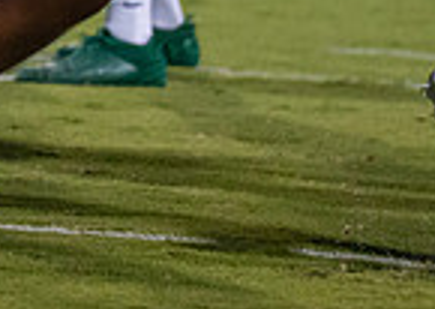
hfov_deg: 2.1
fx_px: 11912
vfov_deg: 1.5
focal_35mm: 966
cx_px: -477
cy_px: -423
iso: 2000
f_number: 2.8
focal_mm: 175
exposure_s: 1/1250
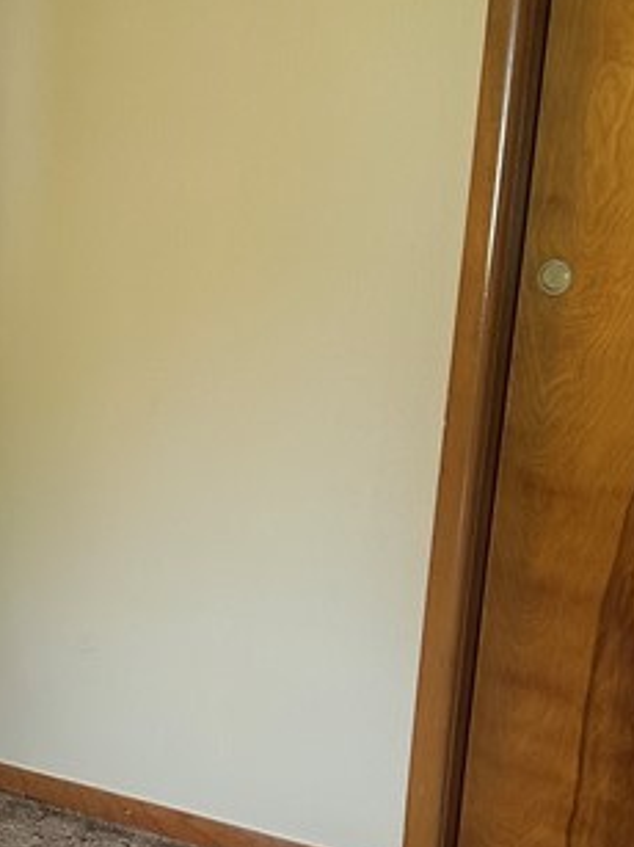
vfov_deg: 24.0
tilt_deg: -19.8
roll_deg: -1.3
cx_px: -52
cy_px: 690
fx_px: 1955
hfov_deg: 17.8
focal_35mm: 80
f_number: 1.78
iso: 200
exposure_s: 1/121
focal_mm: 6.86
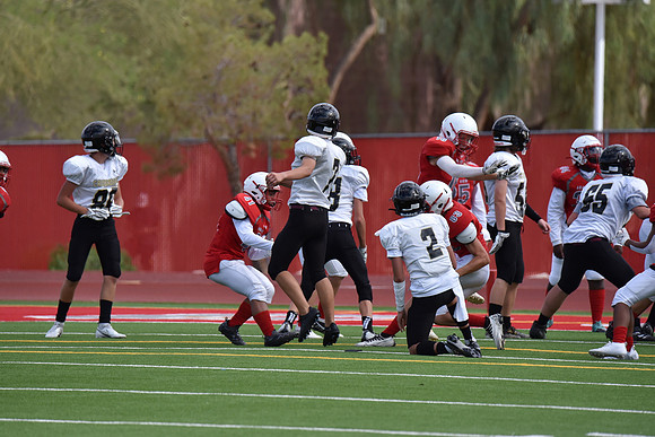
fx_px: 8189
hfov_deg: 4.6
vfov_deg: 3.1
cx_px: 328
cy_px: 218
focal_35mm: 450
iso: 1250
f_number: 6
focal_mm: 450
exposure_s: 1/4000
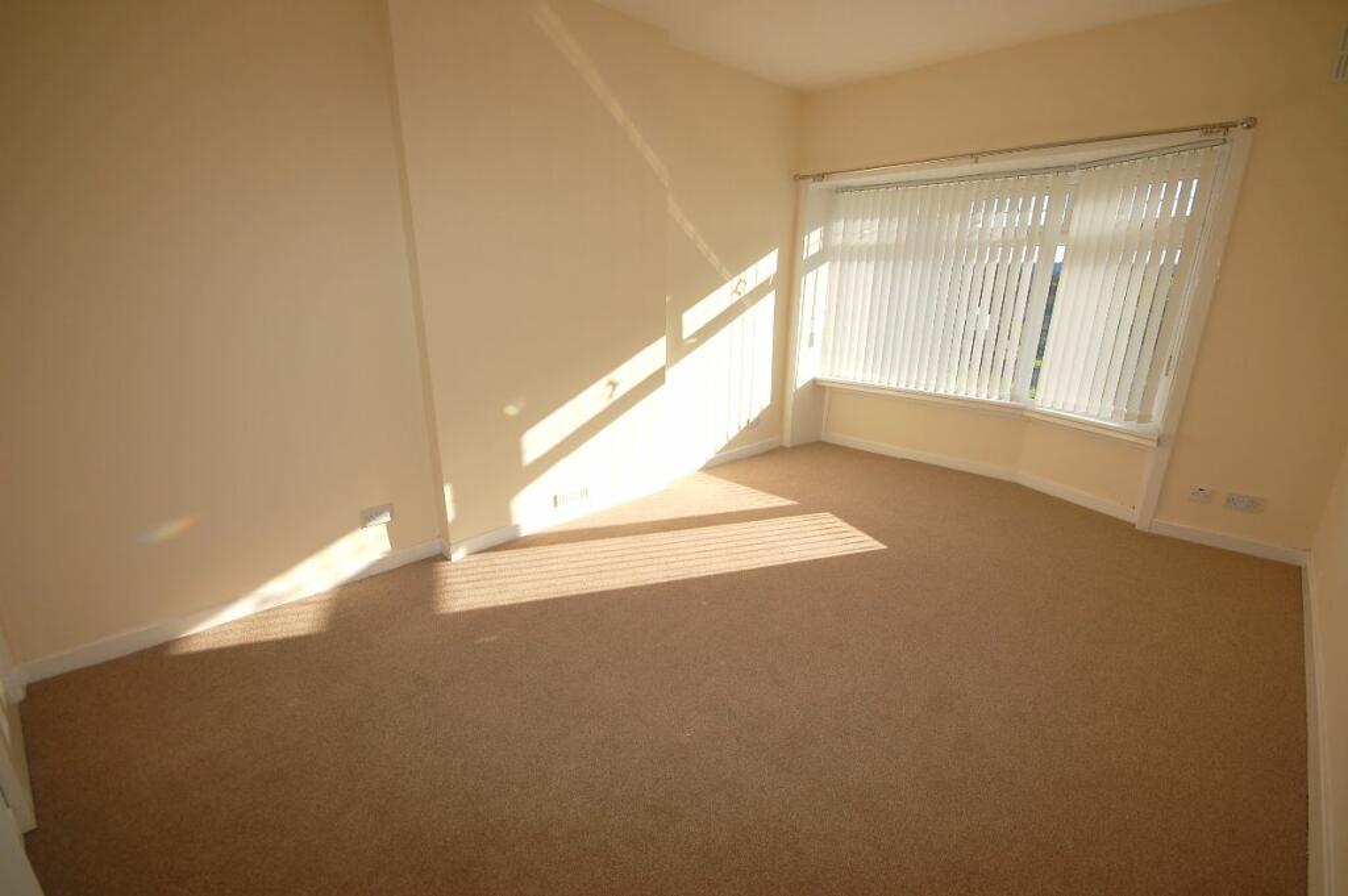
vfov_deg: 77.2
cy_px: 448
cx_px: 674
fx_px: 561
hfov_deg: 100.4
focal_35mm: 15
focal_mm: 10
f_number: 8
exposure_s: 1/250
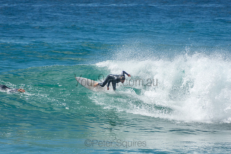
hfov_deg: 3.4
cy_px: 77
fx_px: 3851
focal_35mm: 600
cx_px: 116
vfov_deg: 2.3
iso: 140
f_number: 5.6
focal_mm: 400
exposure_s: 1/1250
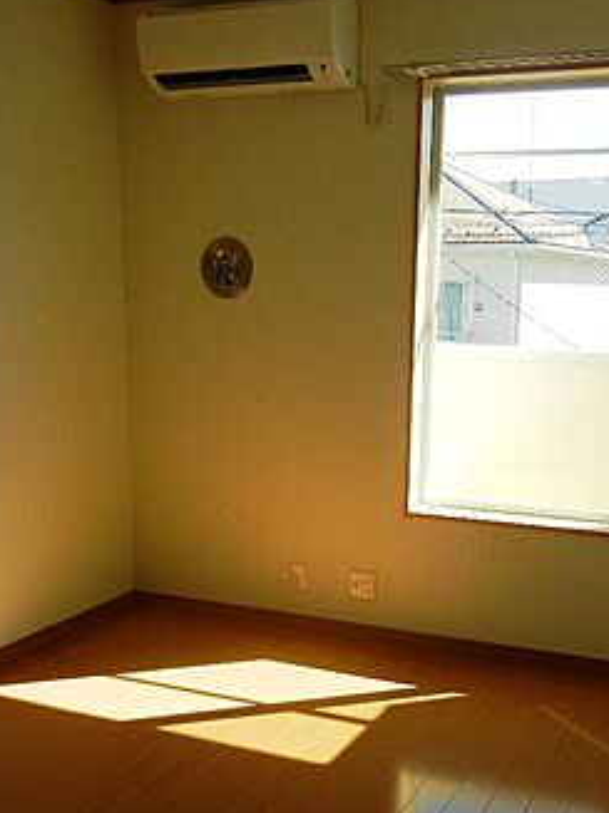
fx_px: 1033
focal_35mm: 44
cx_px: 346
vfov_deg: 42.2
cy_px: 562
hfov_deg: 32.8
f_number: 3.5
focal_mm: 5.4
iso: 160
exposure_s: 1/417
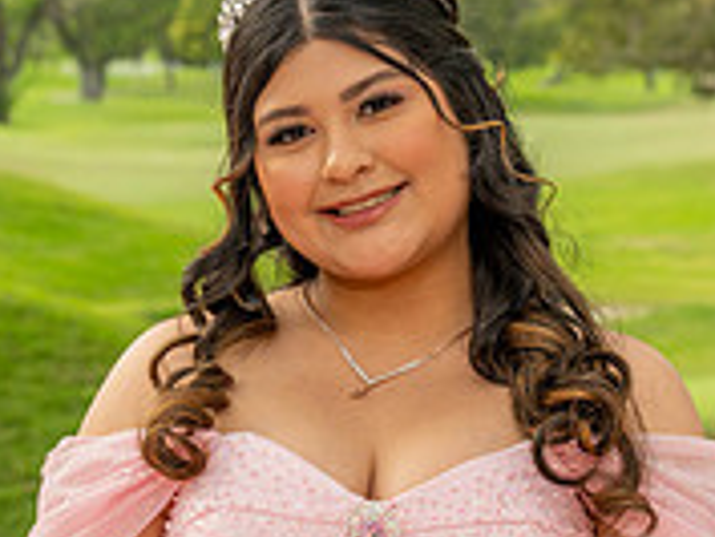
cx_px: 376
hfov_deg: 8.9
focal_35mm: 221
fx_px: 4568
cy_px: 402
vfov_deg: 6.7
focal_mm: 70
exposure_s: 1/200
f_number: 6.3
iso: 320
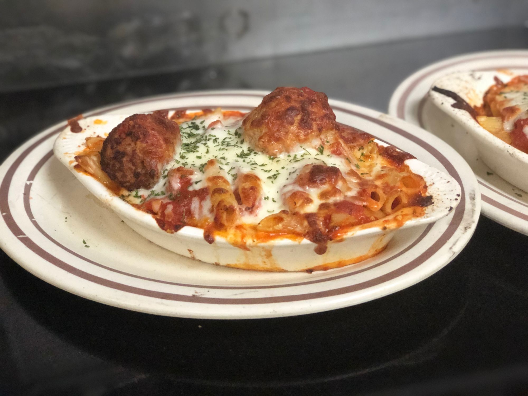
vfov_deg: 25.7
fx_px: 869
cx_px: 264
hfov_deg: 33.8
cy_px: 198
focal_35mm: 57
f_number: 2.8
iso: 500
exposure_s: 1/30
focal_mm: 6.6
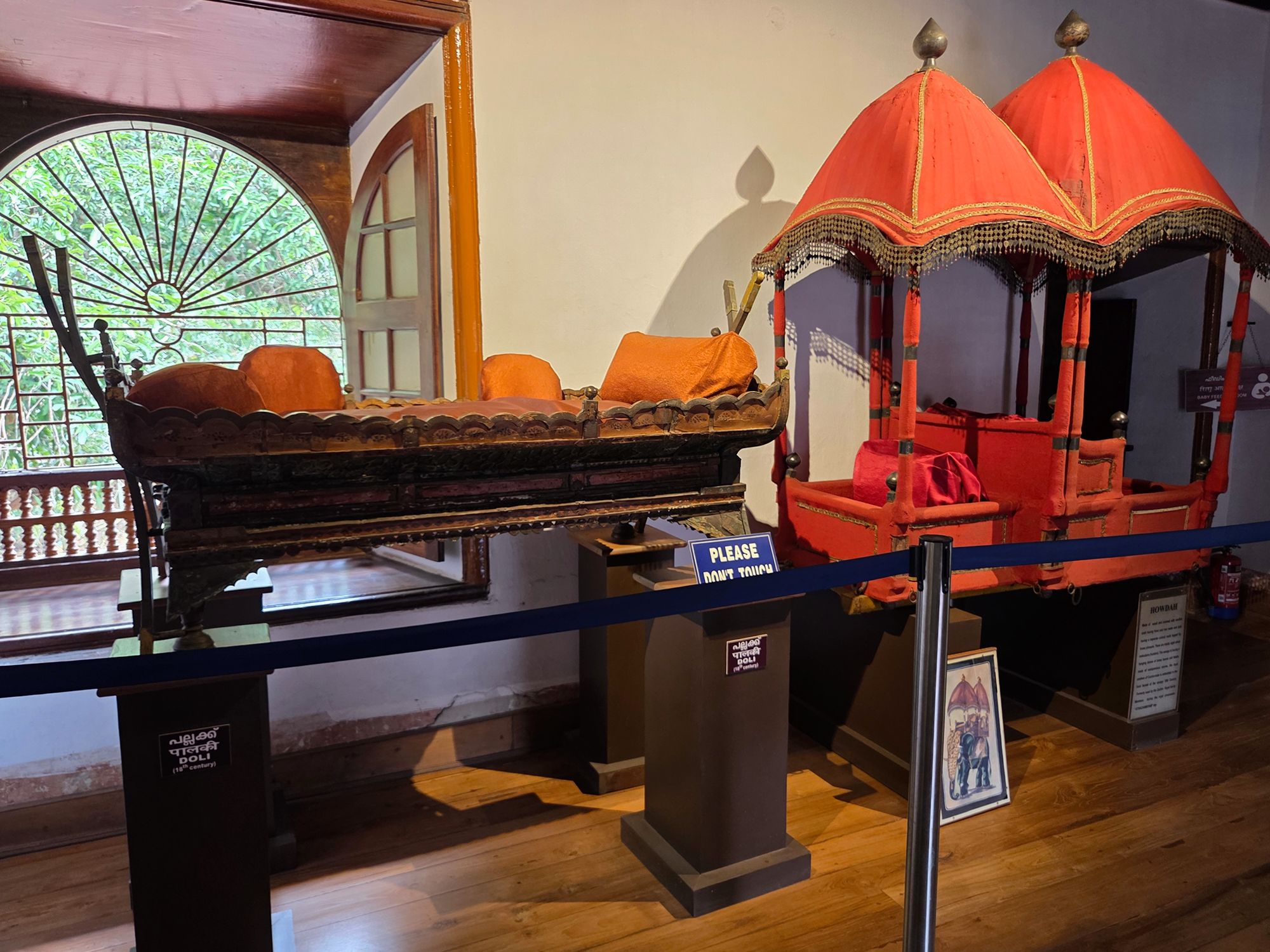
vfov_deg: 58.9
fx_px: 844
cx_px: 635
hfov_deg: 73.9
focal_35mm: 23
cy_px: 476
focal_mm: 5.4
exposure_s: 1/50
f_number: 1.8
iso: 320
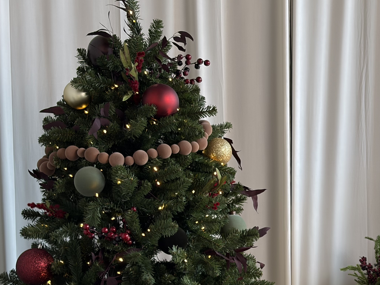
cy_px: 250
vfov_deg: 14.5
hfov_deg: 19.2
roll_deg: -0.1
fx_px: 1109
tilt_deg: -0.6
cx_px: 329
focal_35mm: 101
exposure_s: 1/121
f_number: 1.6
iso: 40
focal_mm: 5.96
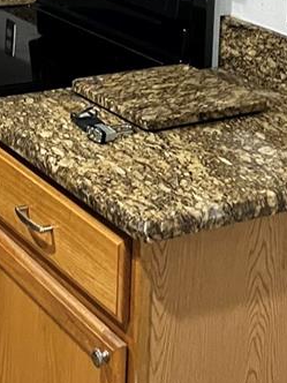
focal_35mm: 94
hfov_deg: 15.7
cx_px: 127
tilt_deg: -6.7
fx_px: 1039
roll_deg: -2.8
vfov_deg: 19.6
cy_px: -82
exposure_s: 1/40
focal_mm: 5.7
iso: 500
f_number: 1.5
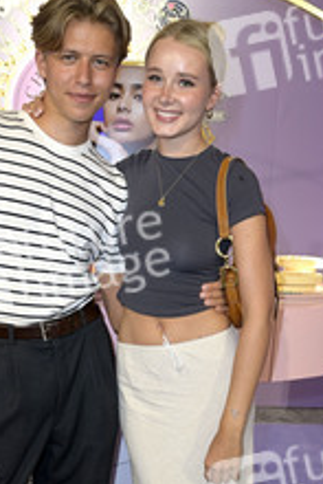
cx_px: 121
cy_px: 374
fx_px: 658
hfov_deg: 27.5
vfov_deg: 39.0
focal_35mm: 49
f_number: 4.5
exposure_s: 1/200
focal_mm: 27
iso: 1000
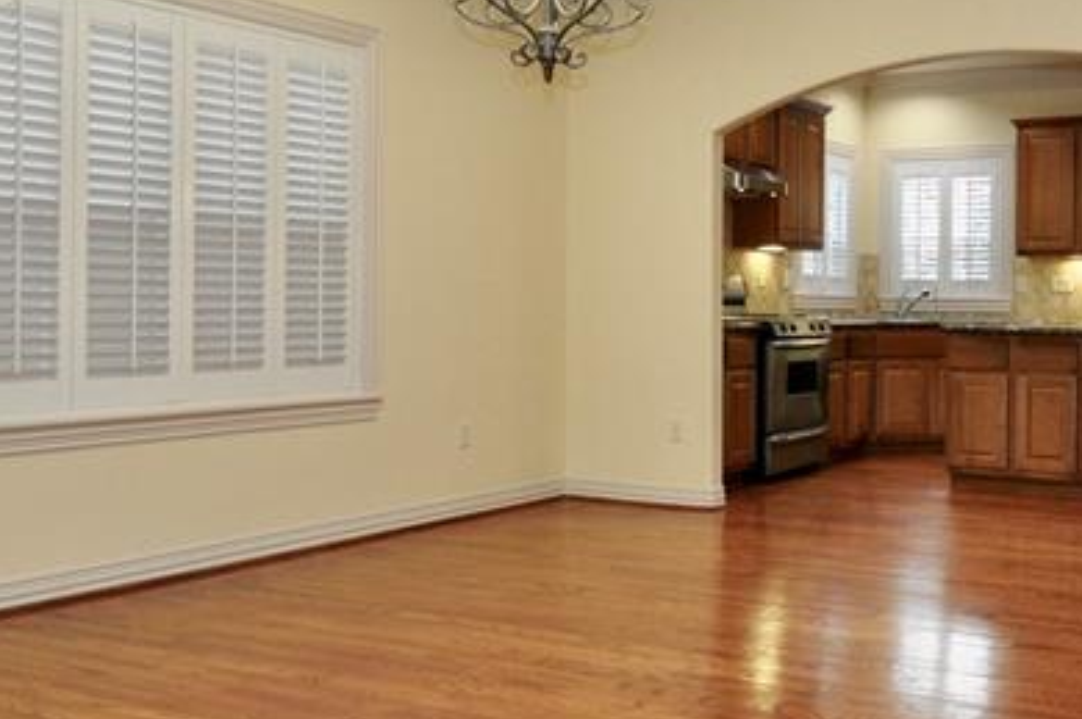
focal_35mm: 43
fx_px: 1300
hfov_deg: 43.5
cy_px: 303
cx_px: 832
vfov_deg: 30.8
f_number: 4
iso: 800
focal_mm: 11
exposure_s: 1/60
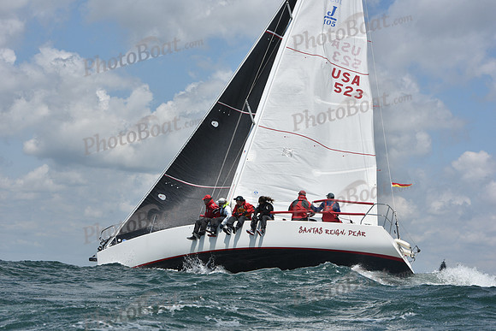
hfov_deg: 23.6
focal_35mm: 86
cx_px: 248
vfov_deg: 15.9
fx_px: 1185
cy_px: 166
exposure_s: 1/1250
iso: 250
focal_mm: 86
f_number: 10
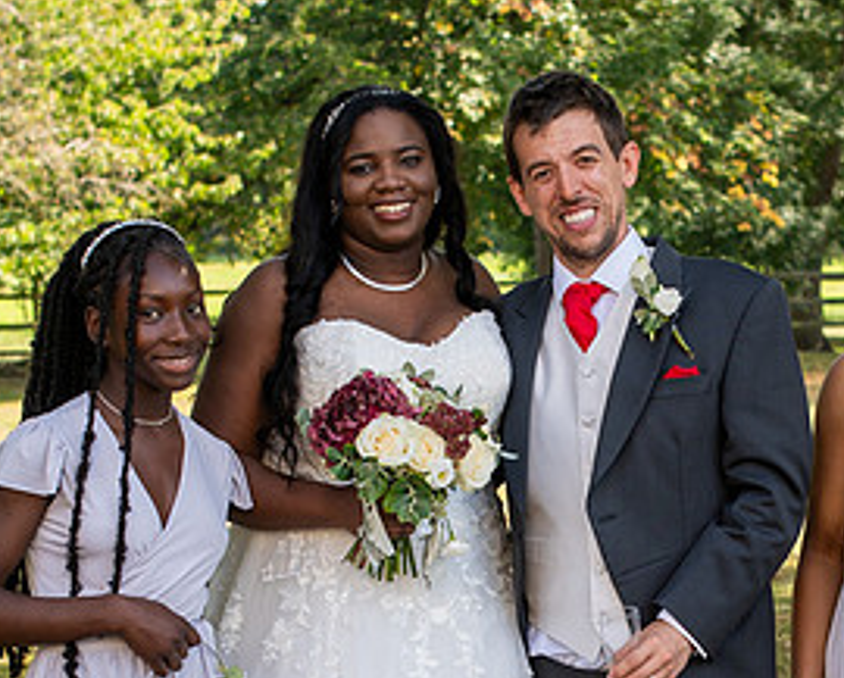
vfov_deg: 12.5
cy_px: 635
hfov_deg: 15.5
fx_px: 3078
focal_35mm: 123
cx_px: 625
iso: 100
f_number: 4
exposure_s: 1/160
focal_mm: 35
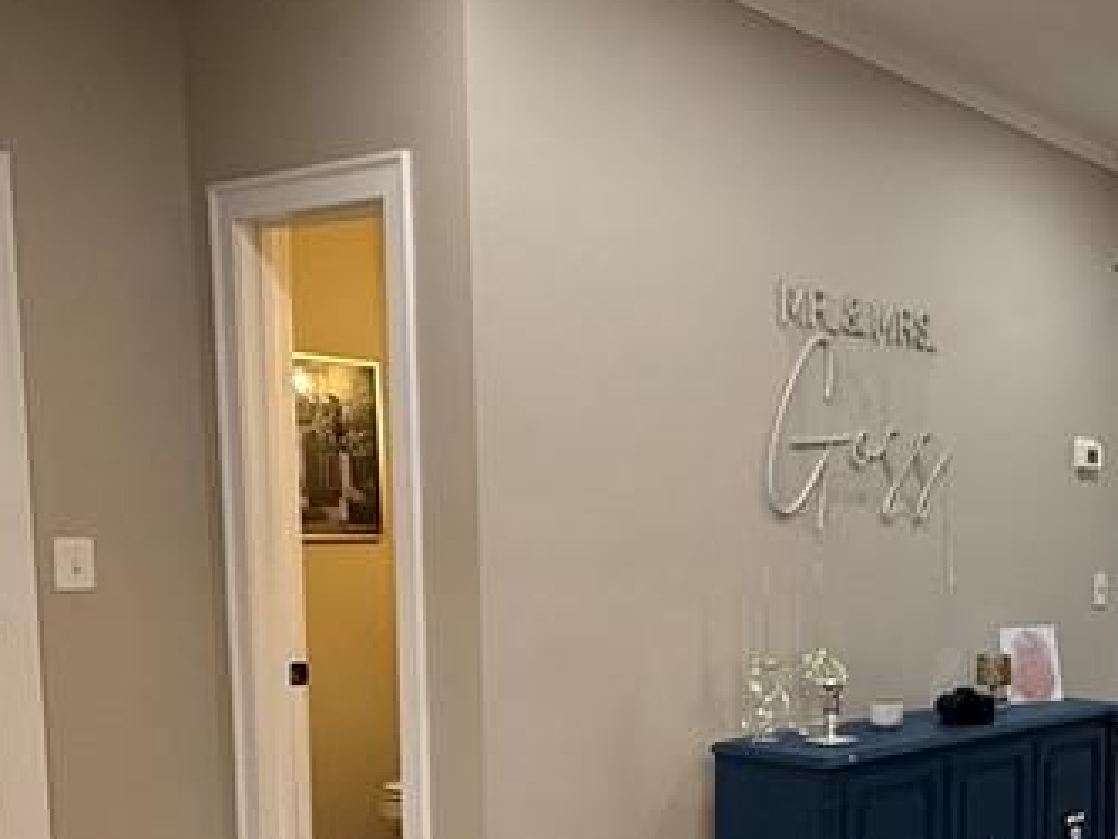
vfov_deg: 32.7
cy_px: 675
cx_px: 1172
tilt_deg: -5.4
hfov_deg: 37.9
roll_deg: -1.2
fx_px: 1389
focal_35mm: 43
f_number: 2.2
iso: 320
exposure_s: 1/120
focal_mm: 2.2
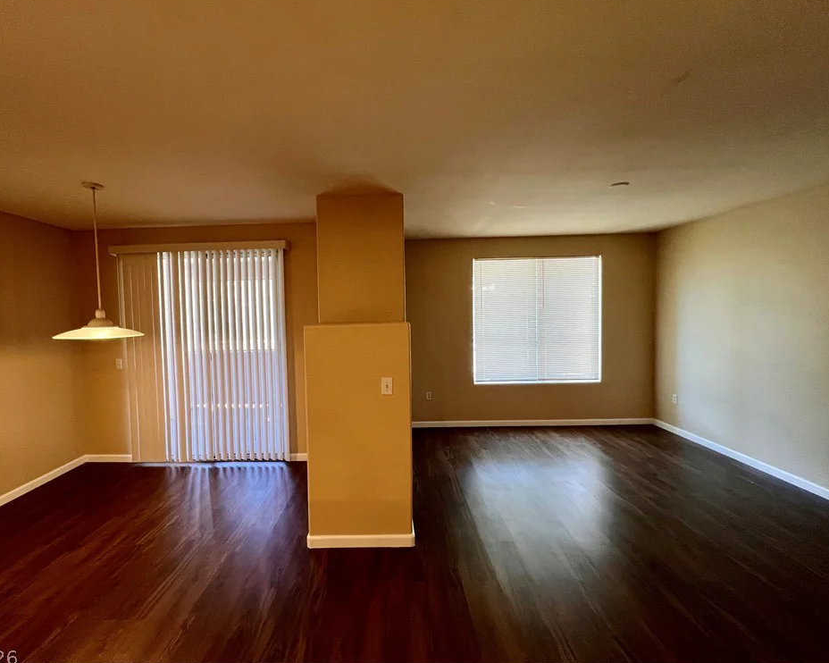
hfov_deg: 100.5
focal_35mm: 14
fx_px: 343
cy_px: 330
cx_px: 378
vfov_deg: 88.0
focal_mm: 1.57
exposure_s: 1/60
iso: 160
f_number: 1.8
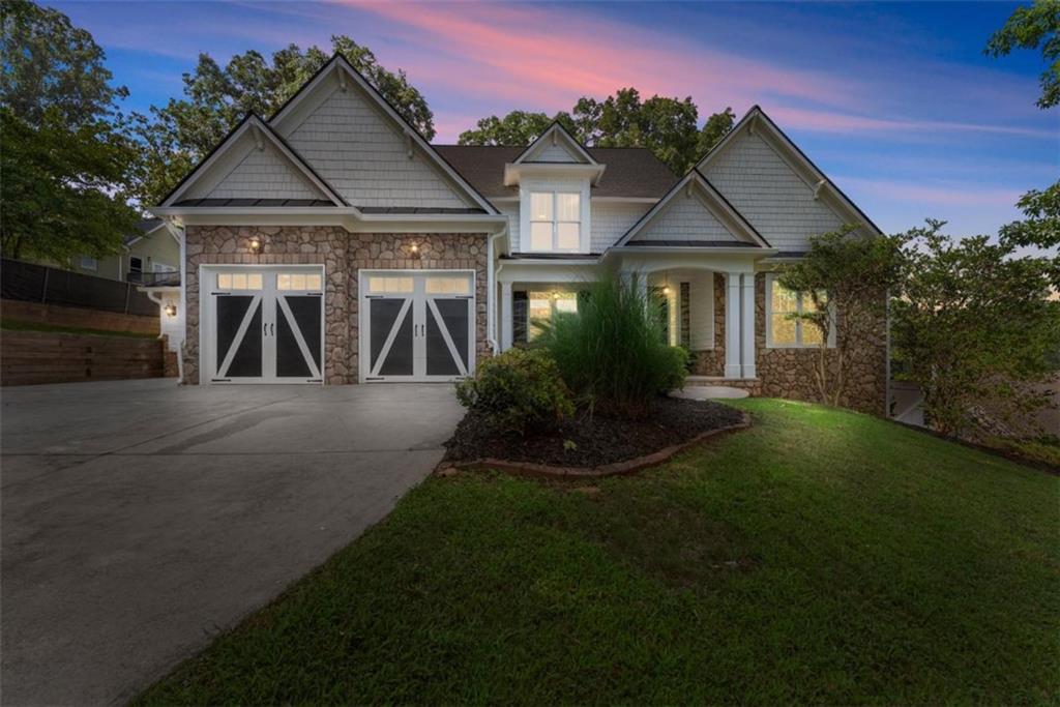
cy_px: 354
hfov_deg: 100.8
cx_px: 530
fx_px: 439
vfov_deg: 77.7
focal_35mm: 15
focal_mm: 14.9
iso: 800
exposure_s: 1/800
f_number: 7.1
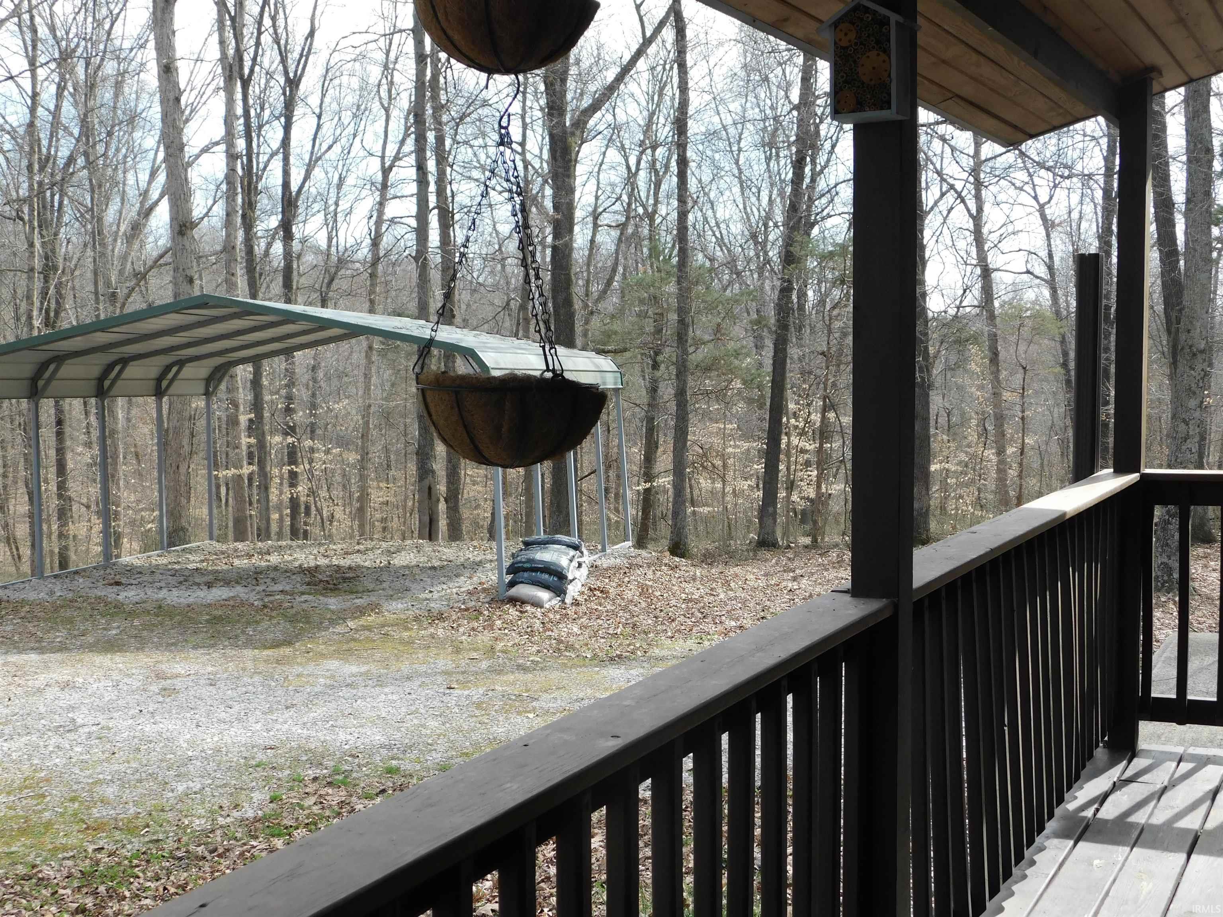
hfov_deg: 42.1
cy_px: 458
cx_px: 612
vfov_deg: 32.2
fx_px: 1590
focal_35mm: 45
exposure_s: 1/250
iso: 125
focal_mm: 8
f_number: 3.7
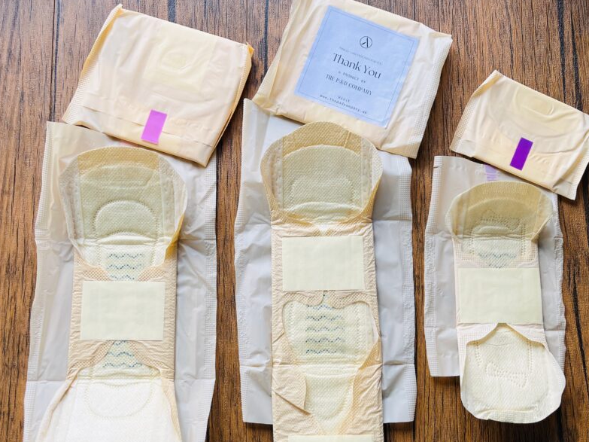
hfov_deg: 54.0
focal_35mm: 34
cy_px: 247
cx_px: 294
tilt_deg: -83.3
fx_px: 578
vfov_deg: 41.7
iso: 32
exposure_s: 1/145
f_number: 1.6
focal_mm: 5.1
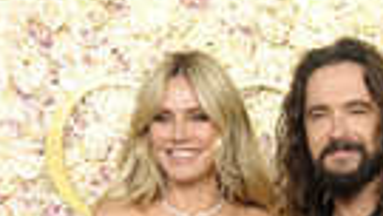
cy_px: 523
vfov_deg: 6.6
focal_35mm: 174
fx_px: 1767
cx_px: 305
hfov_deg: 12.3
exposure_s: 1/250
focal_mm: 56
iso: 1000
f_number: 11
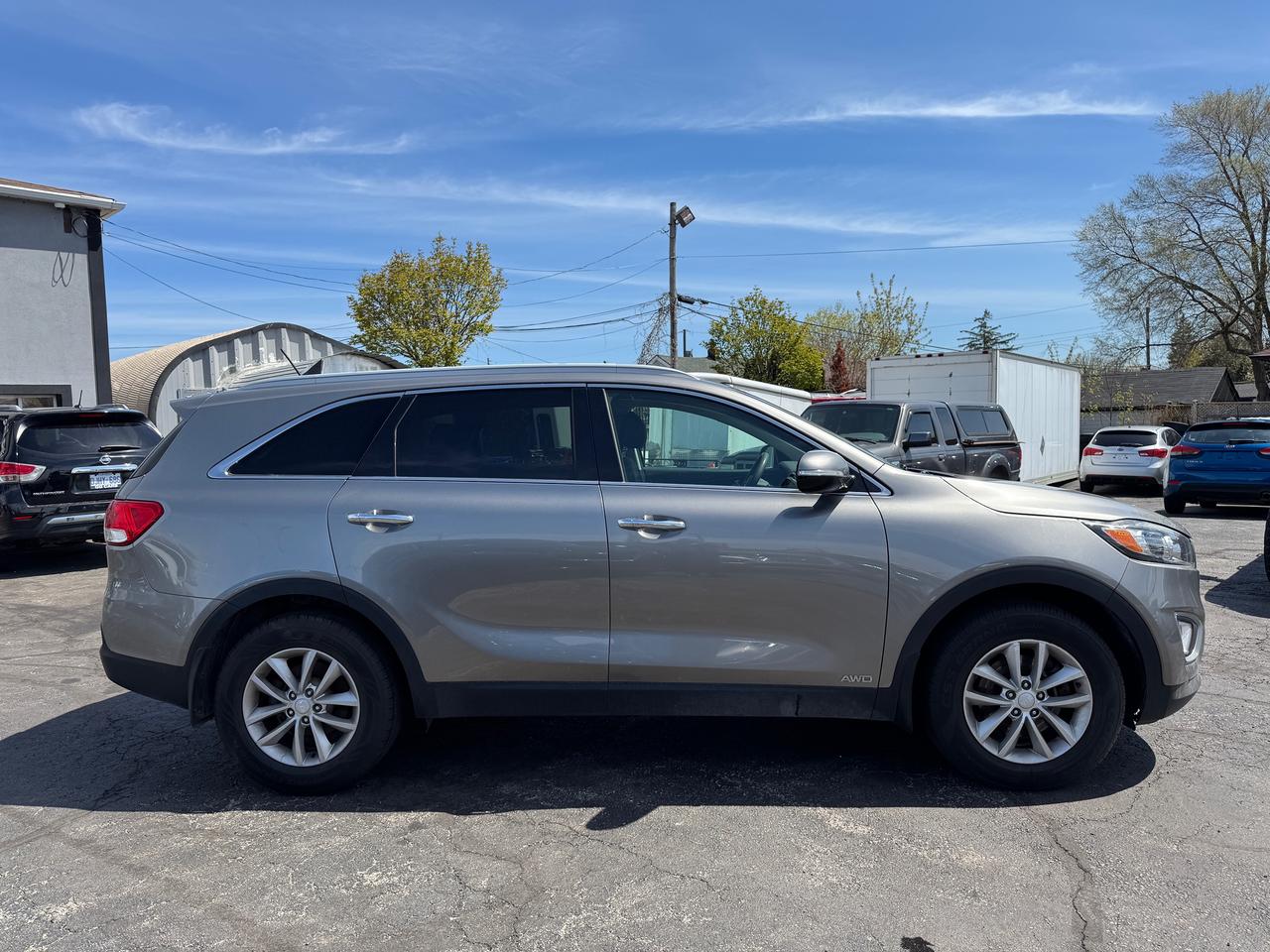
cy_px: 476
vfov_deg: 56.8
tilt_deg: -3.2
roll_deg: +2.4
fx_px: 881
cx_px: 635
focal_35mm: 24
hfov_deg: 71.6
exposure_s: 1/4608
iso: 80
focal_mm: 6.76
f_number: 1.78
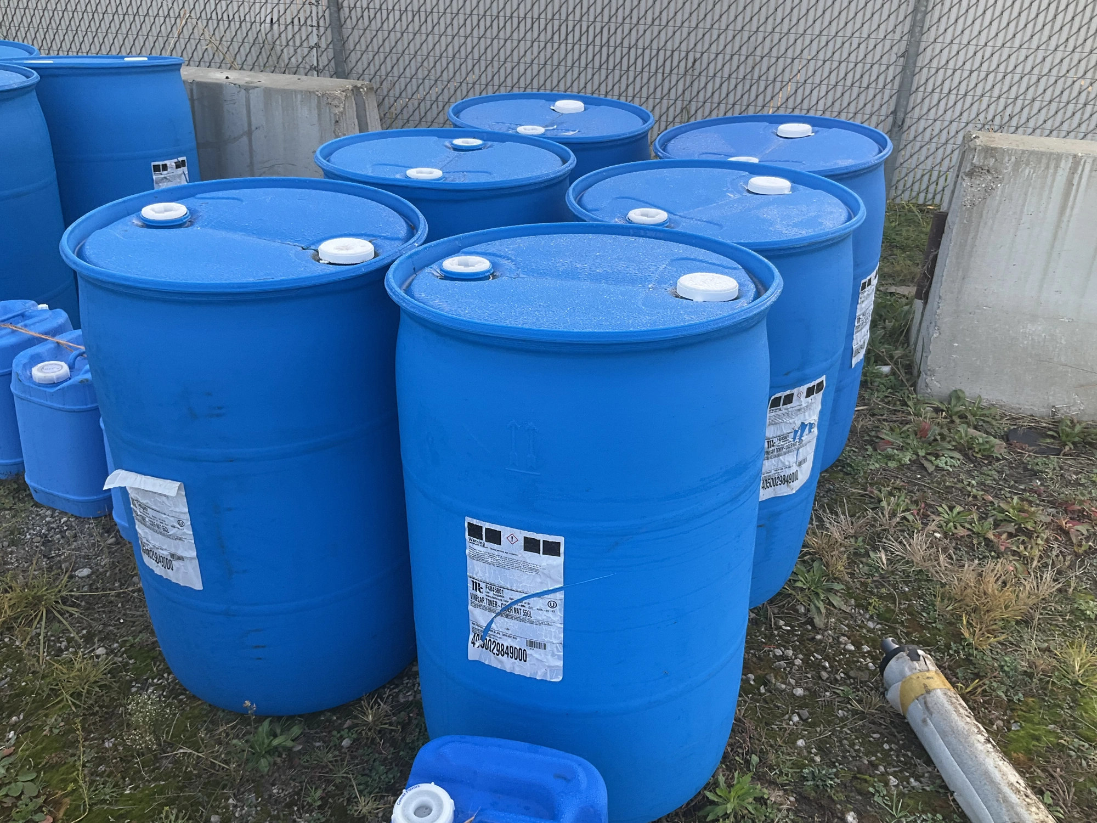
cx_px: 548
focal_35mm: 29
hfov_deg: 61.7
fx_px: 919
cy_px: 412
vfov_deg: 48.2
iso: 32
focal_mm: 3
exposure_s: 1/122
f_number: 1.8
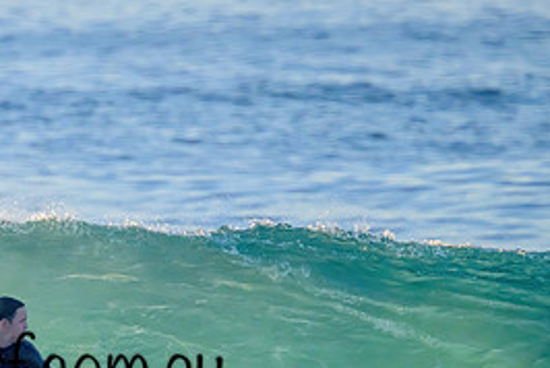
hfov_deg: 1.2
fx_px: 26658
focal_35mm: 1743
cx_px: 4
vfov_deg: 0.8
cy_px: 346
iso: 3200
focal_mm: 800
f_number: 11
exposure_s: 1/1600
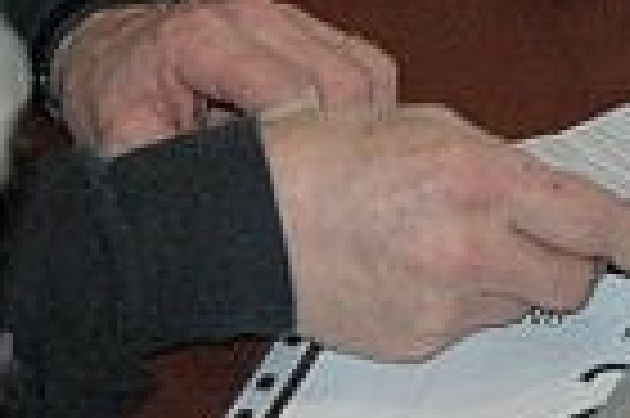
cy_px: -454
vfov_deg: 4.7
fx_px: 4964
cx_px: 900
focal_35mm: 284
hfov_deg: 7.2
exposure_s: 1/60
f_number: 5
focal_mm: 44
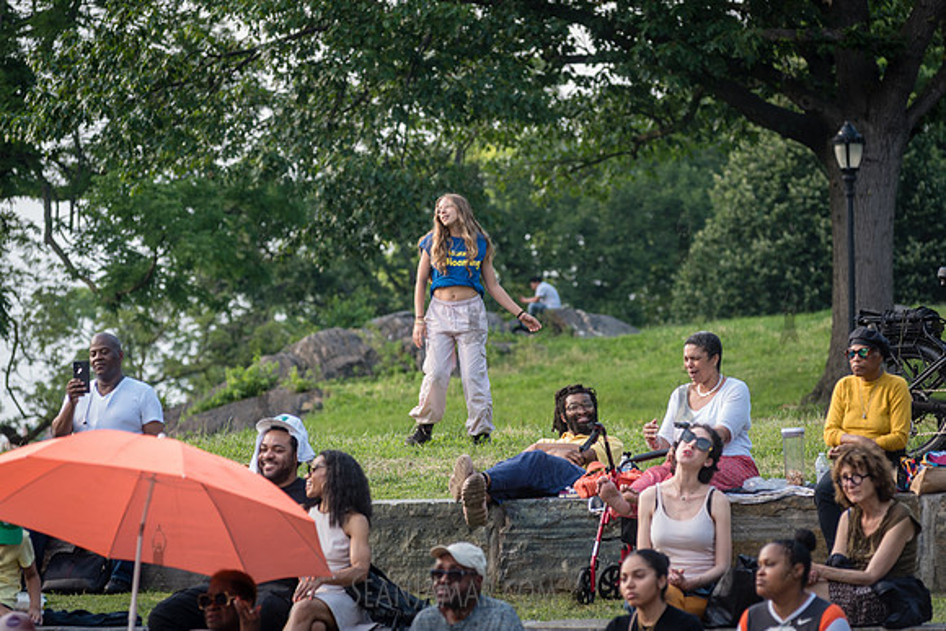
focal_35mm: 155
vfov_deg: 8.9
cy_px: 316
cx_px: 473
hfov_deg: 13.2
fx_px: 4074
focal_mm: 155
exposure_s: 1/200
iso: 200
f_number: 4.5
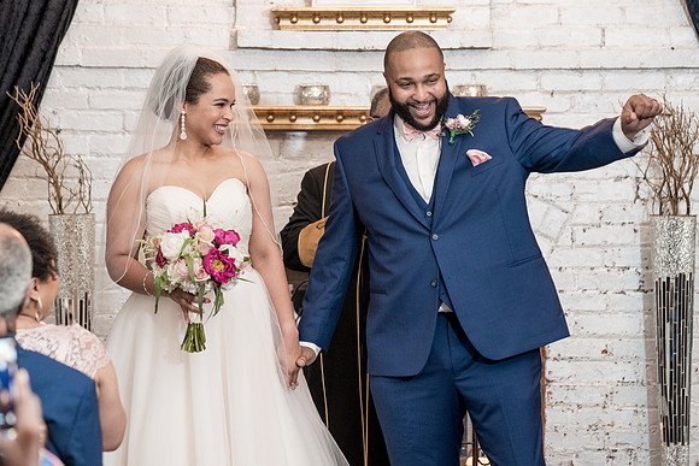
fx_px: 3316
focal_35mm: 171
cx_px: 335
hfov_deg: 12.0
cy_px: 187
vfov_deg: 8.0
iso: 2000
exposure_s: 1/100
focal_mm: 139
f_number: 4
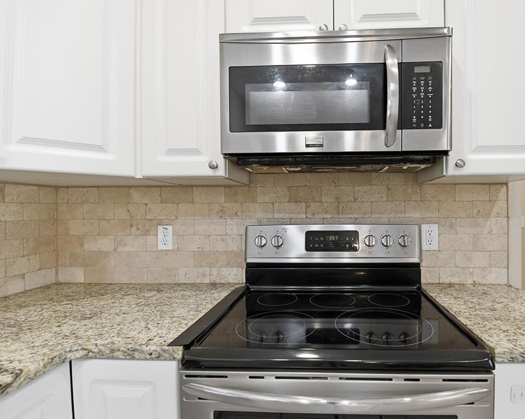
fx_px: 280
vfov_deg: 73.8
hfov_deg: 85.2
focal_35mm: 18
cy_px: 210
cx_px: 318
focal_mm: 10
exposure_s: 1/20
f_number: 7.1
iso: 100
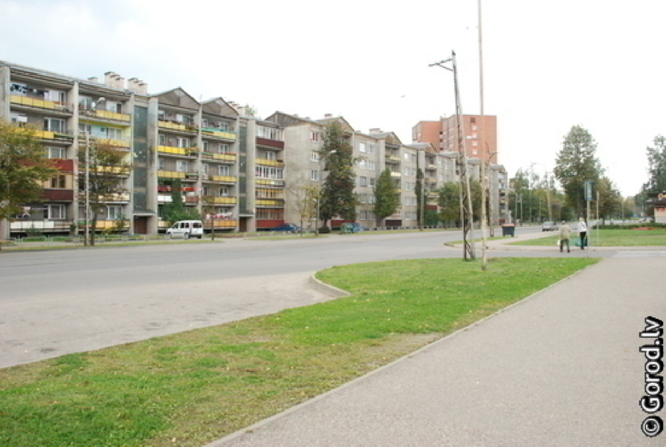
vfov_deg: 48.1
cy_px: 224
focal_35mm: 27
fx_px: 500
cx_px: 333
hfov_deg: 67.3
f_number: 5.6
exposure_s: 1/180
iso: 500
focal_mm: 18
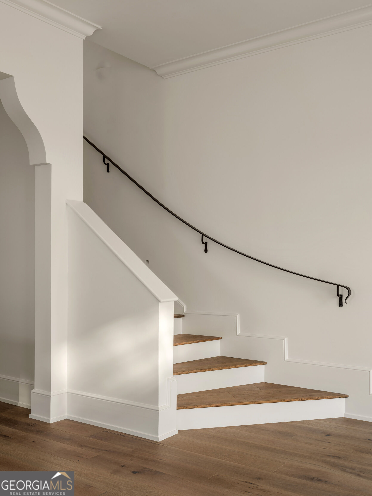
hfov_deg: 39.7
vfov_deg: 51.4
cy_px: 248
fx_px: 516
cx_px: 186
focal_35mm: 36
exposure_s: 1/5
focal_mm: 45.7
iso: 100
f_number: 8
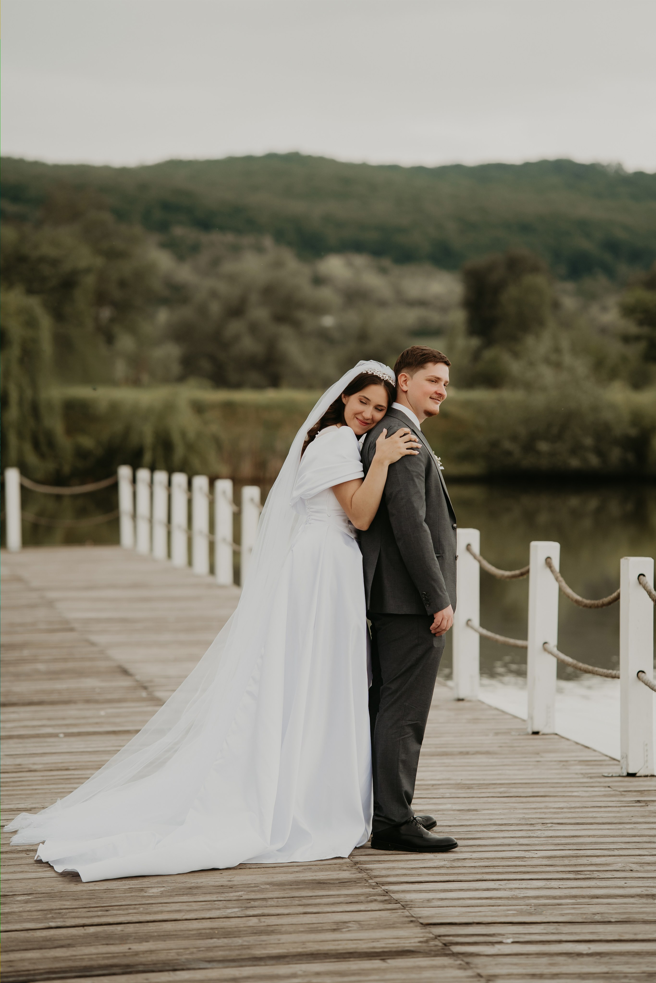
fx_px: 2323
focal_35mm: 85
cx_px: 328
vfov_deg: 23.9
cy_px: 492
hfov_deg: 16.1
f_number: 2
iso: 320
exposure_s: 1/4000
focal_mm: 85
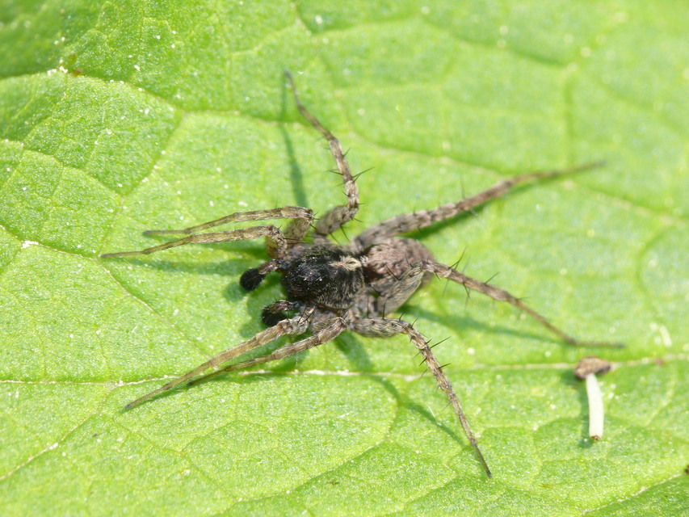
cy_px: 258
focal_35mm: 420
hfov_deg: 4.7
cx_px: 344
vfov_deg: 3.5
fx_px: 8361
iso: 100
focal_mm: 88.8
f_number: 8
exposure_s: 1/200
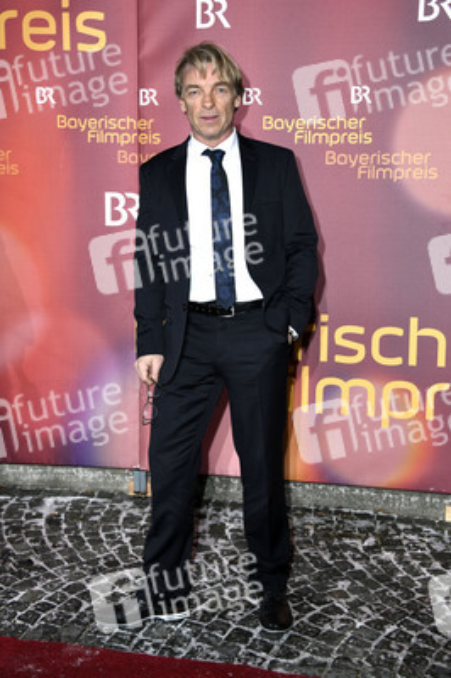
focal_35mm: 48
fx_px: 903
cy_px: 339
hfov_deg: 28.0
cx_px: 226
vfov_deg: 41.1
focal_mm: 48
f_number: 6.3
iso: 500
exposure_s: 1/160
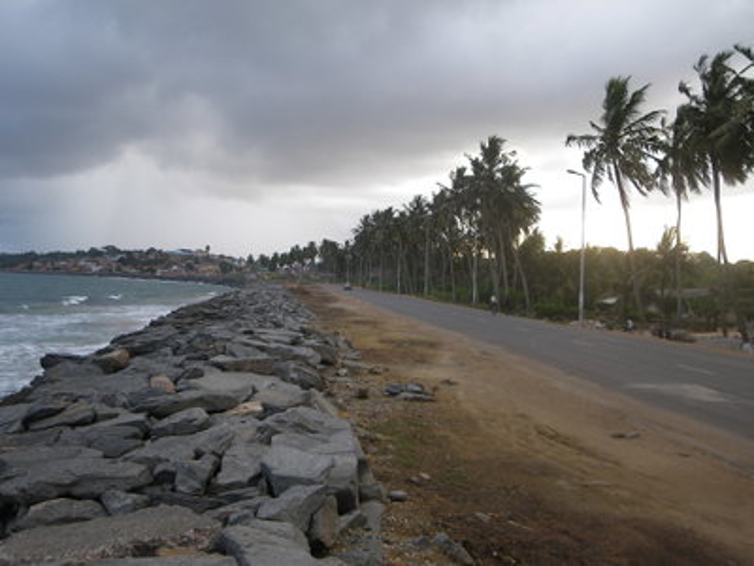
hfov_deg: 55.4
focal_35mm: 33
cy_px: 283
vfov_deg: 42.9
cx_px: 377
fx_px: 719
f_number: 2.8
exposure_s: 1/60
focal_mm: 5.8
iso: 64
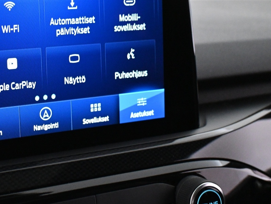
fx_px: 442
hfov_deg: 32.4
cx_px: 26
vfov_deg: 25.6
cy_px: 50
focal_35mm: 56
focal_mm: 21.5
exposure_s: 1/60
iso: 4000
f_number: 4
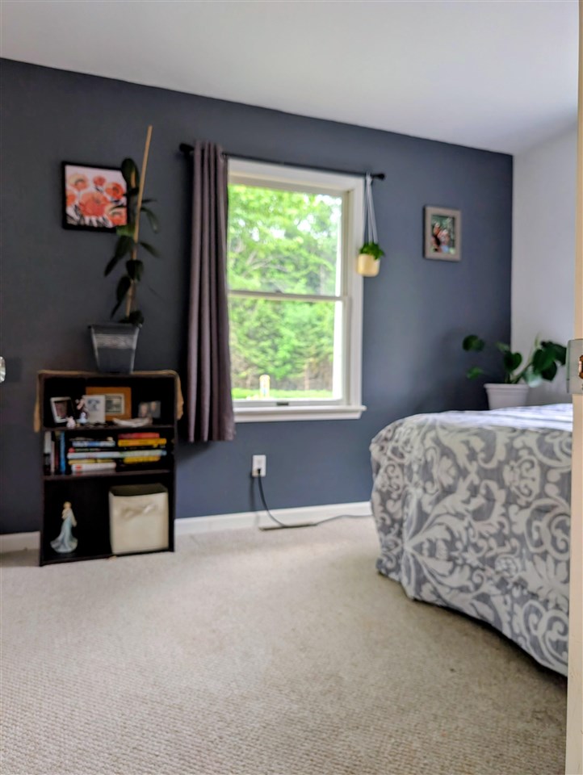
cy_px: 388
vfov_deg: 71.5
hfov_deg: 56.9
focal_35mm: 24
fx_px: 538
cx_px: 292
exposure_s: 1/40.2
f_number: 1.68
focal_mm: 6.9
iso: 34
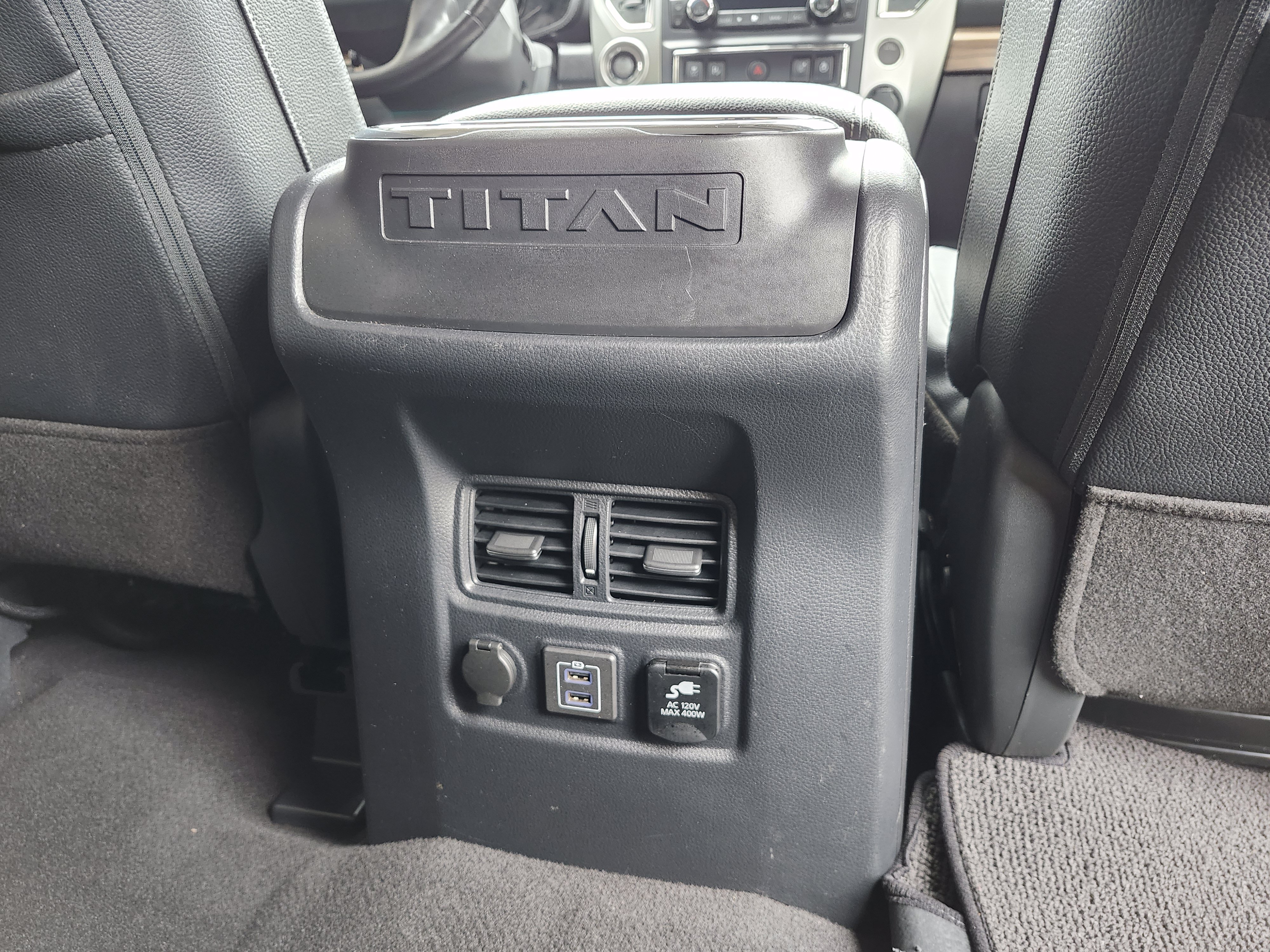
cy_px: 476
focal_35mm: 23
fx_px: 844
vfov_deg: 58.9
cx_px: 635
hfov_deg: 73.9
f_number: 1.8
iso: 500
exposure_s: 1/60
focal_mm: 5.54
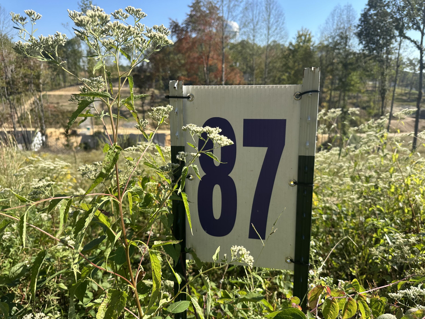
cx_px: 212
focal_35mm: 24
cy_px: 160
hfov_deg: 71.6
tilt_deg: -15.2
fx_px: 295
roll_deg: +2.0
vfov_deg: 56.8
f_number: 1.78
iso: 80
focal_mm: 6.86
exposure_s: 1/1949
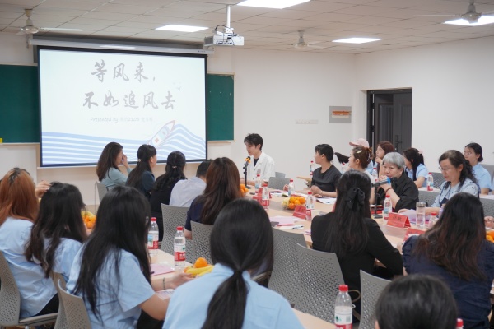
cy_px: 164
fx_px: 617
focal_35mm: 45
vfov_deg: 29.9
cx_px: 247
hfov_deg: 43.6
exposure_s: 1/50
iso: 400
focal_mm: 30
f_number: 5
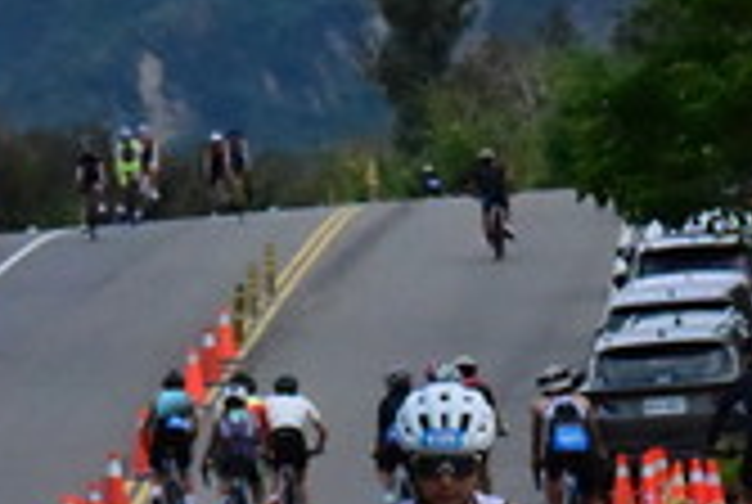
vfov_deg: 2.0
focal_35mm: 677
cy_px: 479
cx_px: 419
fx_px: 14167
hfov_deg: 3.0
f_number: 14
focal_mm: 145
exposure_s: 1/4000
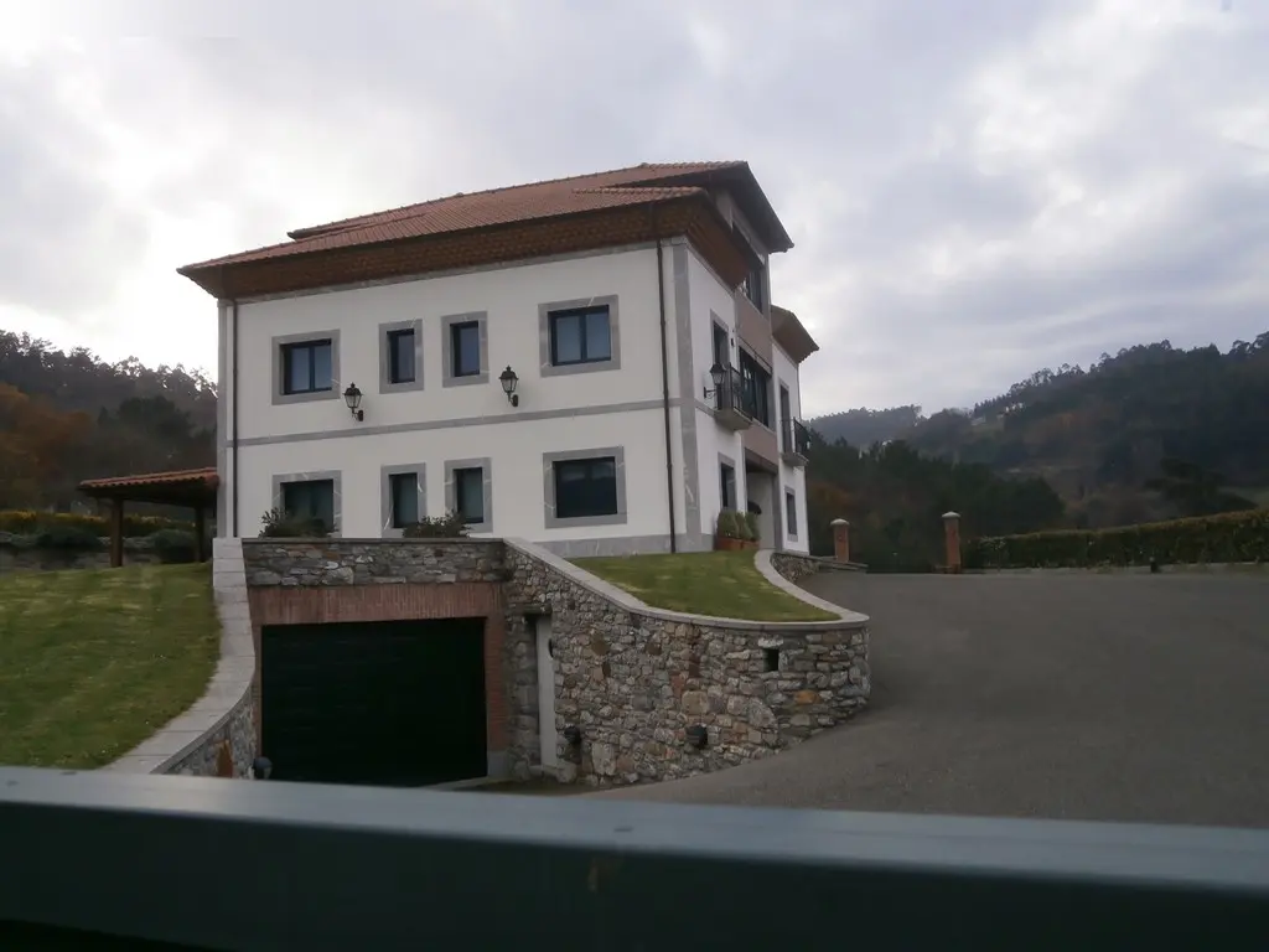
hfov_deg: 58.4
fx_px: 1136
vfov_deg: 45.4
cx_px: 634
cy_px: 476
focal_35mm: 31
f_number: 2.9
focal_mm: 5.5
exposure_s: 1/500
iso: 80
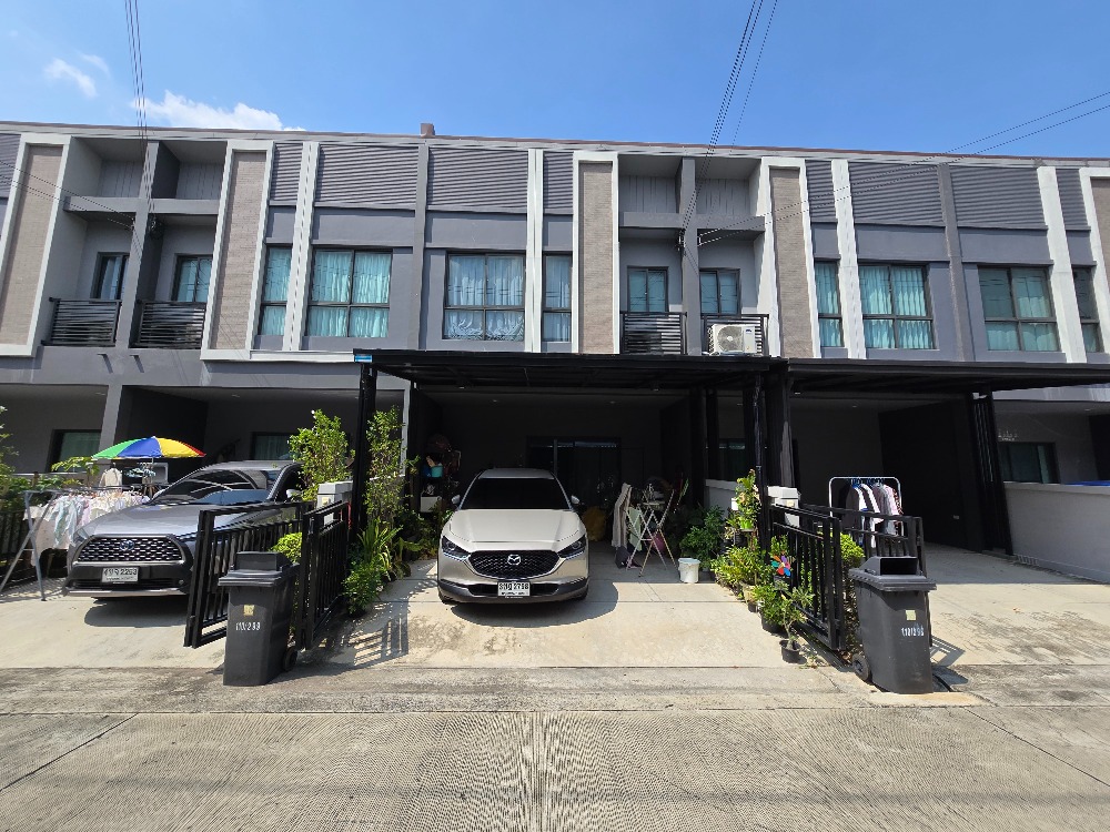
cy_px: 416
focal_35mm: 13
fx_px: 417
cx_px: 555
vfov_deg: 89.9
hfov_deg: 106.2
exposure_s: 1/2000
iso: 50
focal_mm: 2.2
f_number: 2.2
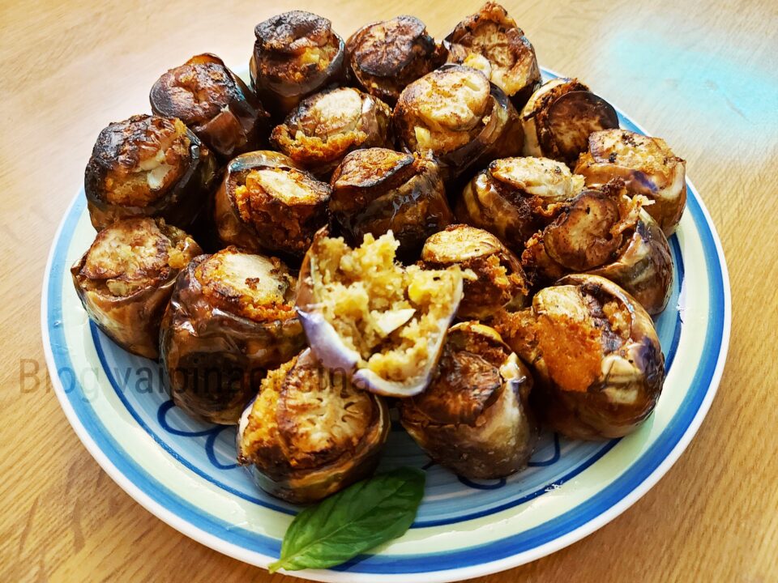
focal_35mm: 24
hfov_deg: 71.6
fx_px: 539
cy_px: 292
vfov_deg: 56.8
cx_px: 389
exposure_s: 1/24
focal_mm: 5.23
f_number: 1.8
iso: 400
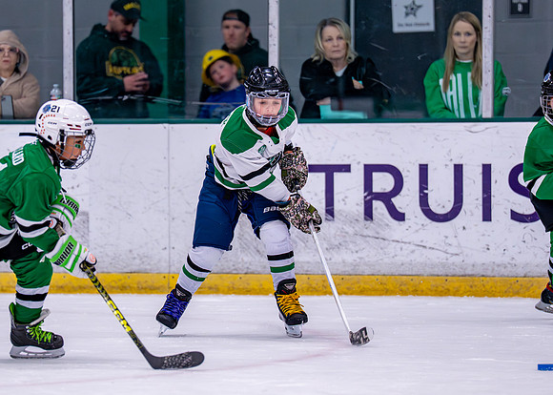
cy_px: 186
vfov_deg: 4.4
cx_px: 183
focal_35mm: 325
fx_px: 5099
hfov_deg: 6.2
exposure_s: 1/1250
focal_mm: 200
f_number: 2.8
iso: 2500
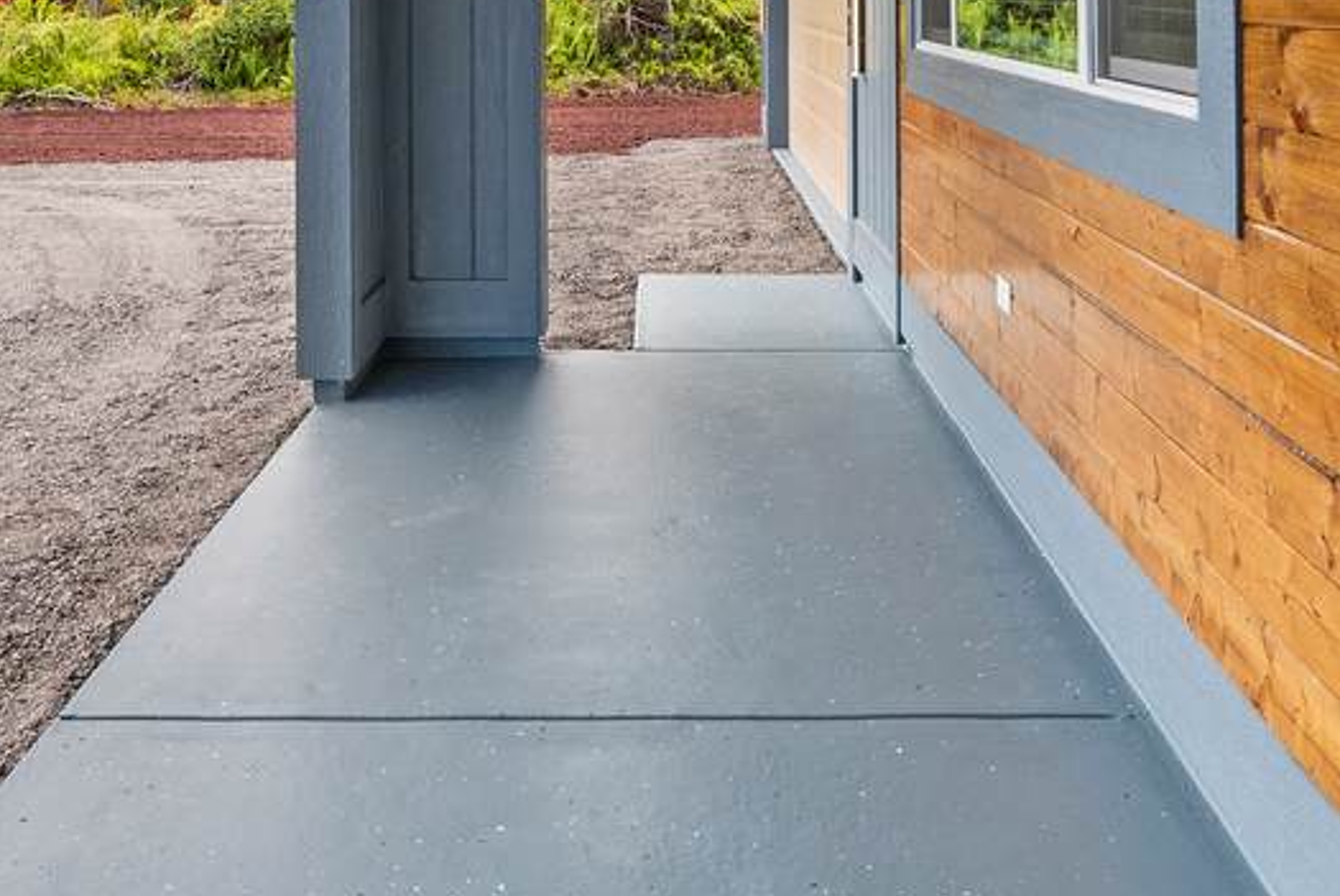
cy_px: -6
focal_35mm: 39
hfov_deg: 49.5
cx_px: 651
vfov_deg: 31.6
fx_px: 1453
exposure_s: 1/200
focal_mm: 16
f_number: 9
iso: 200
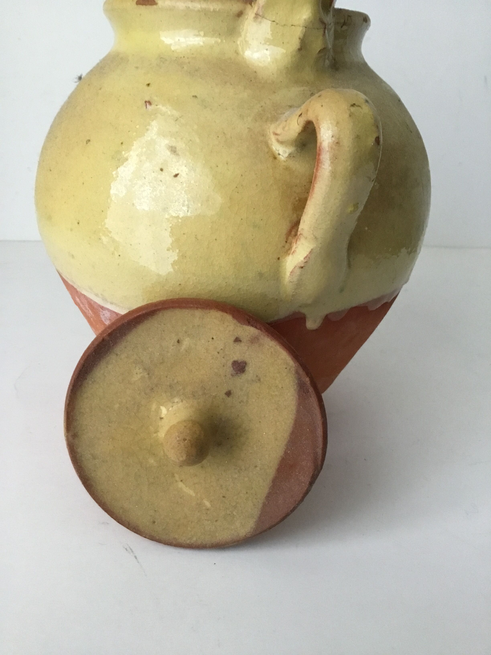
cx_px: 246
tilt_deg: -22.5
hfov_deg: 45.4
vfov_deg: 58.4
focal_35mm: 31
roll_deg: -0.1
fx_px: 586
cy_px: 328
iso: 250
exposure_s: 1/33
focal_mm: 3.3
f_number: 2.4
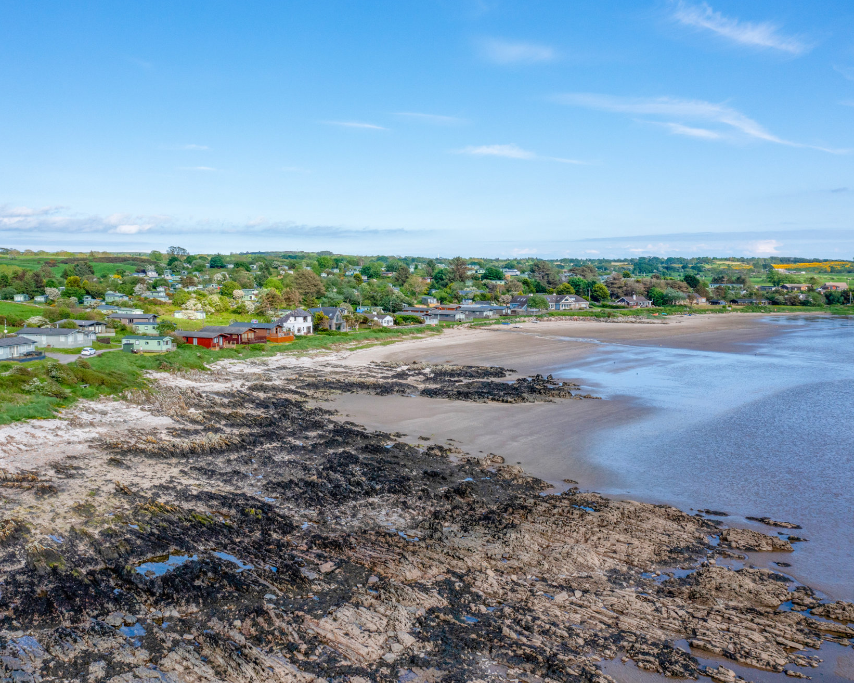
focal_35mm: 32
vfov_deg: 45.8
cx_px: 383
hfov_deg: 55.6
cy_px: 340
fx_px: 809
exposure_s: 1/640
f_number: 5.6
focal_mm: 10.3
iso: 100
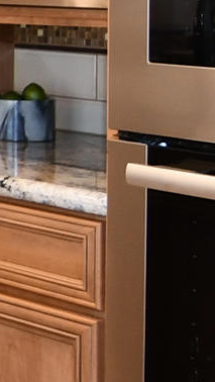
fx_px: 1346
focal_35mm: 133
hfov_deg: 6.0
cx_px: -857
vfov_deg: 15.8
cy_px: -18
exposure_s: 1/60
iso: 360
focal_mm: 11
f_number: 4
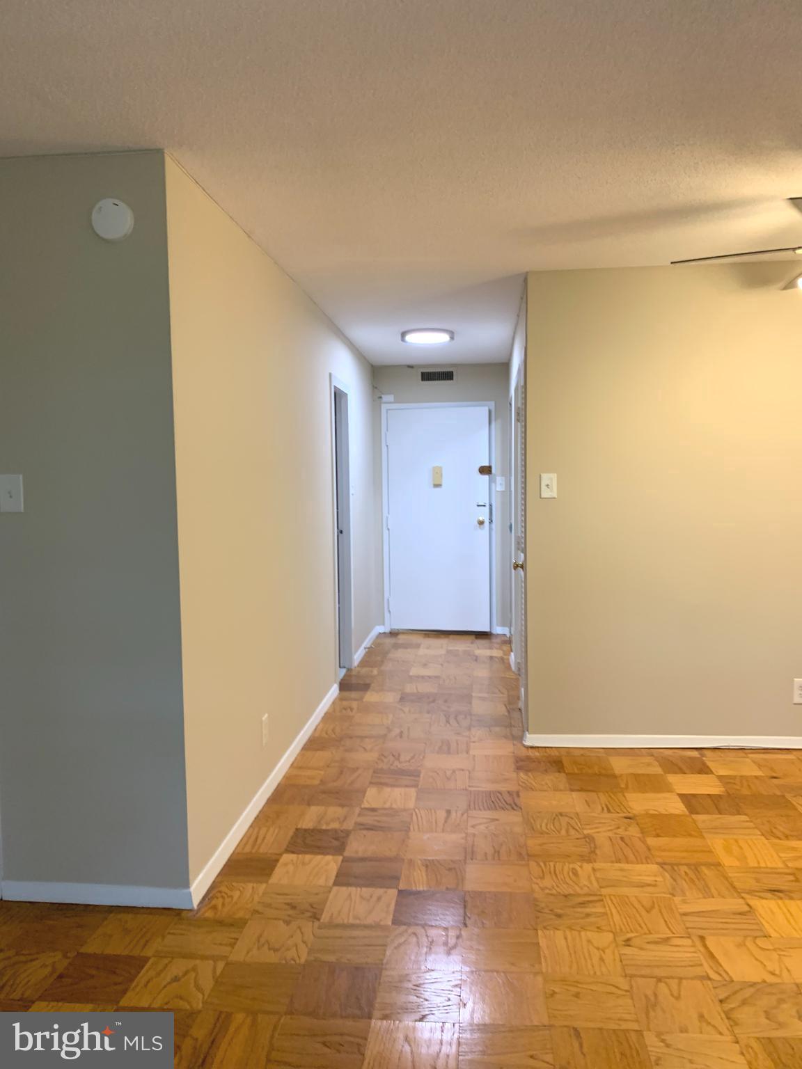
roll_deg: +0.0
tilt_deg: -1.8
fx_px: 803
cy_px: 534
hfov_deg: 53.1
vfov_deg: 67.3
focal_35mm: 26
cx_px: 401
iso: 125
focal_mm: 4.25
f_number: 1.8
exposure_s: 1/60
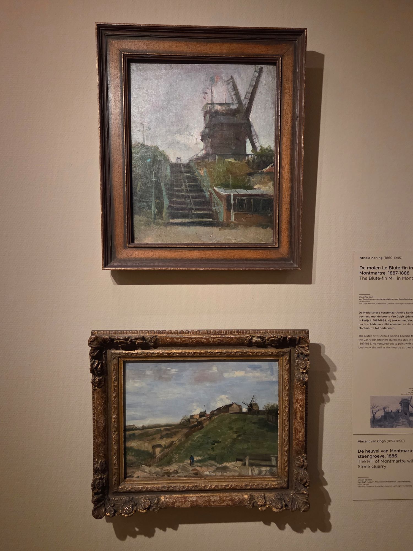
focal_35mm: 23
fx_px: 366
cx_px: 206
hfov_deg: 58.9
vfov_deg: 73.9
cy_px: 276
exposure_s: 1/38.1
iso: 640
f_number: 1.8
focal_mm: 5.4
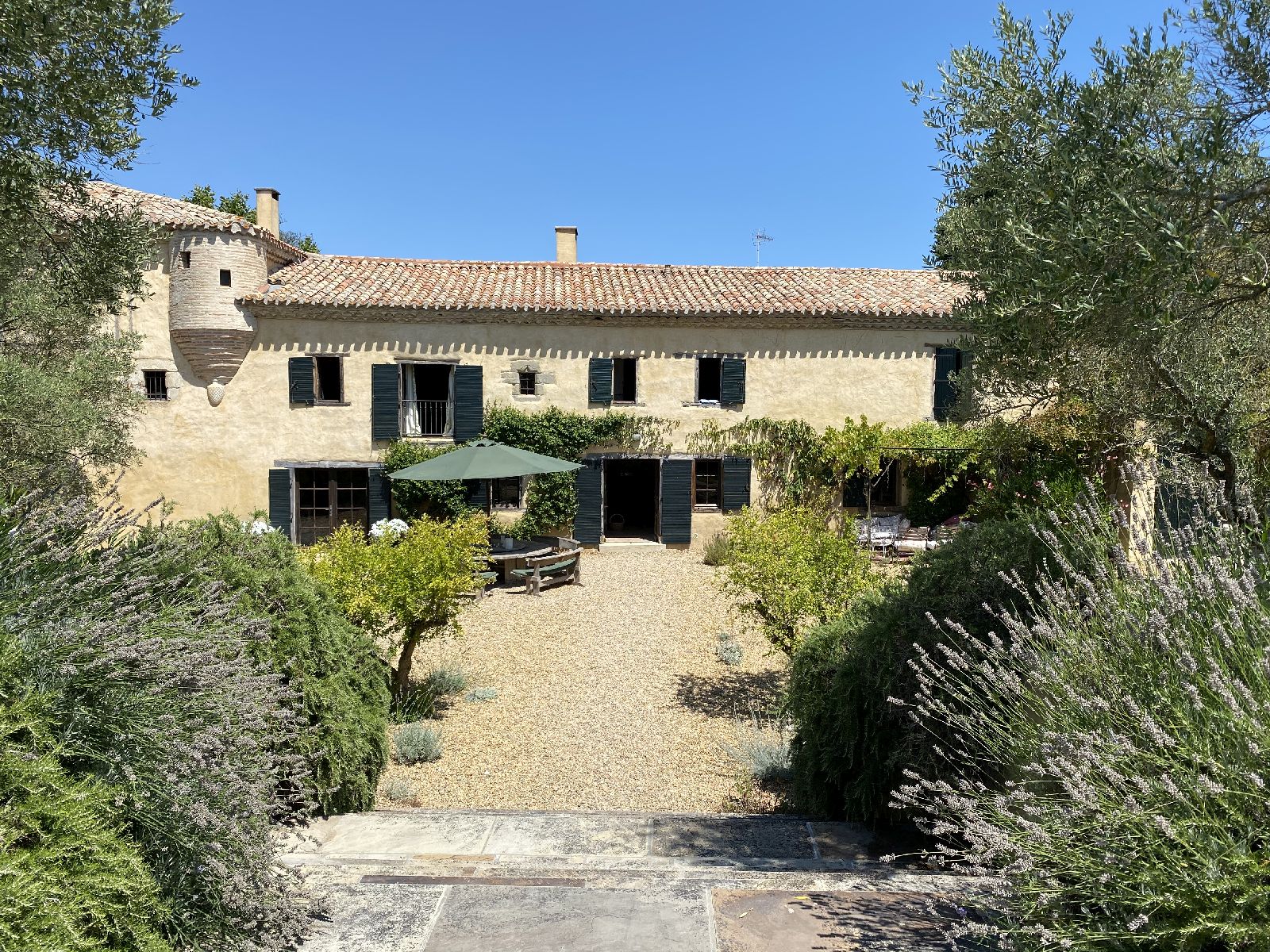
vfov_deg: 53.1
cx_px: 635
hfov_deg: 67.3
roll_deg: -0.5
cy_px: 476
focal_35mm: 26
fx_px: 954
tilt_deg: -3.5
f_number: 1.8
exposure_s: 1/3040
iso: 32
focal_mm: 4.25
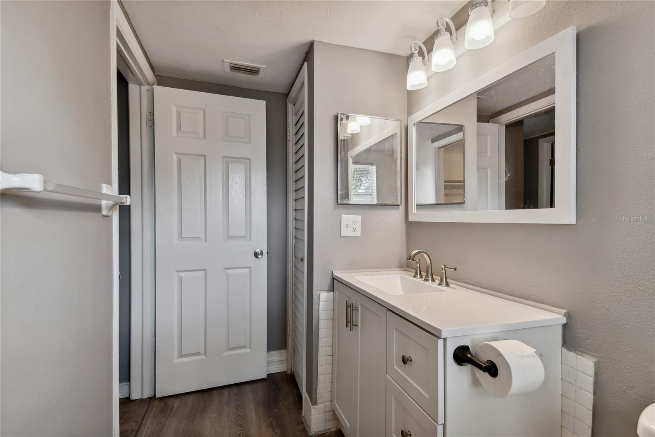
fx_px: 273
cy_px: 218
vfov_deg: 77.3
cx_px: 328
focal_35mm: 15
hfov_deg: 100.4
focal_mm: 10
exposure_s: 1/8
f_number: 7.1
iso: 100
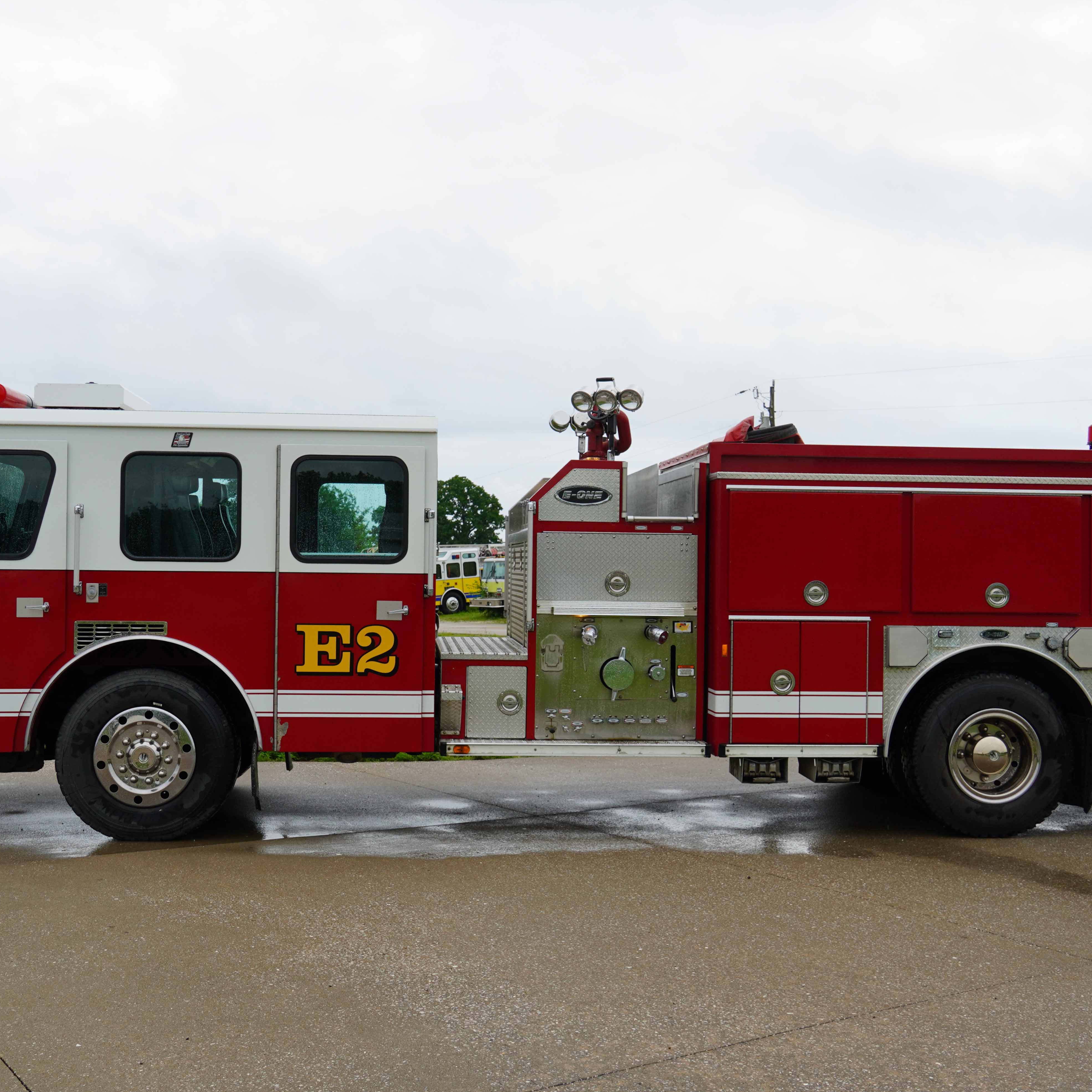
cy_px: 543
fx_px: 1451
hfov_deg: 41.2
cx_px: 524
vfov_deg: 41.3
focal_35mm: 41
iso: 100
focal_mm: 21
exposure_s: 1/125
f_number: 8
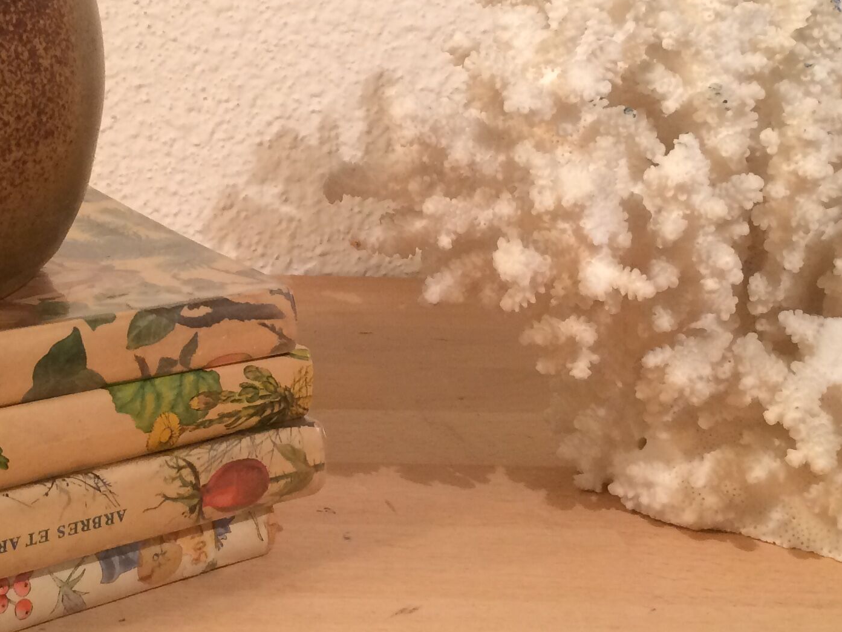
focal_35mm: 68
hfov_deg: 28.3
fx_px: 1654
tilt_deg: -11.0
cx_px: 241
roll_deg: -2.3
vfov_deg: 21.4
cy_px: 155
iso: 64
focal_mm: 4.15
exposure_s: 1/33
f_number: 2.2
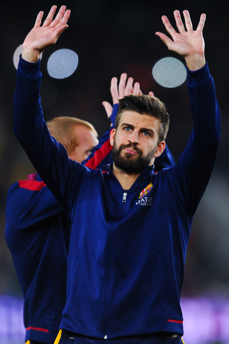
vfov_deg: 5.2
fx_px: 3822
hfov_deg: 3.4
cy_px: 172
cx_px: 114
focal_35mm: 400
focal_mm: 400
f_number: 2.8
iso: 2000
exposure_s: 1/1250
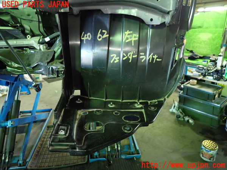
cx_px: 114
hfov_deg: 69.4
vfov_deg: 54.9
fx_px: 164
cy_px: 85
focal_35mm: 25
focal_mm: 4.5
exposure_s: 1/30
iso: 500
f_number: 2
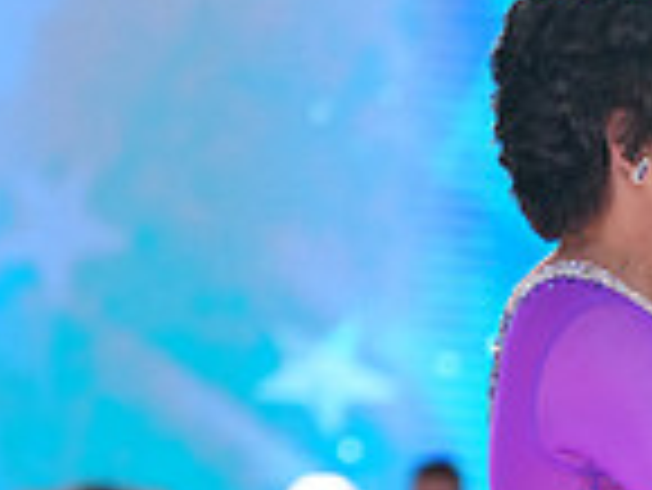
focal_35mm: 392
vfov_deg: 3.8
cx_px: 776
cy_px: 809
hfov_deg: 5.0
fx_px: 7390
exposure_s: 1/400
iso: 1600
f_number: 2.8
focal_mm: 102
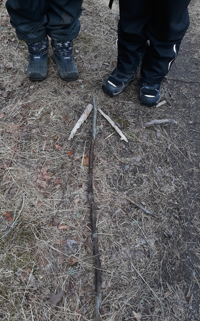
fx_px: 253
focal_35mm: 29
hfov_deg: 43.0
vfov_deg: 64.7
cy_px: 160
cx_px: 84
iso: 40
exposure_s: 1/114
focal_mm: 3.71
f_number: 1.7
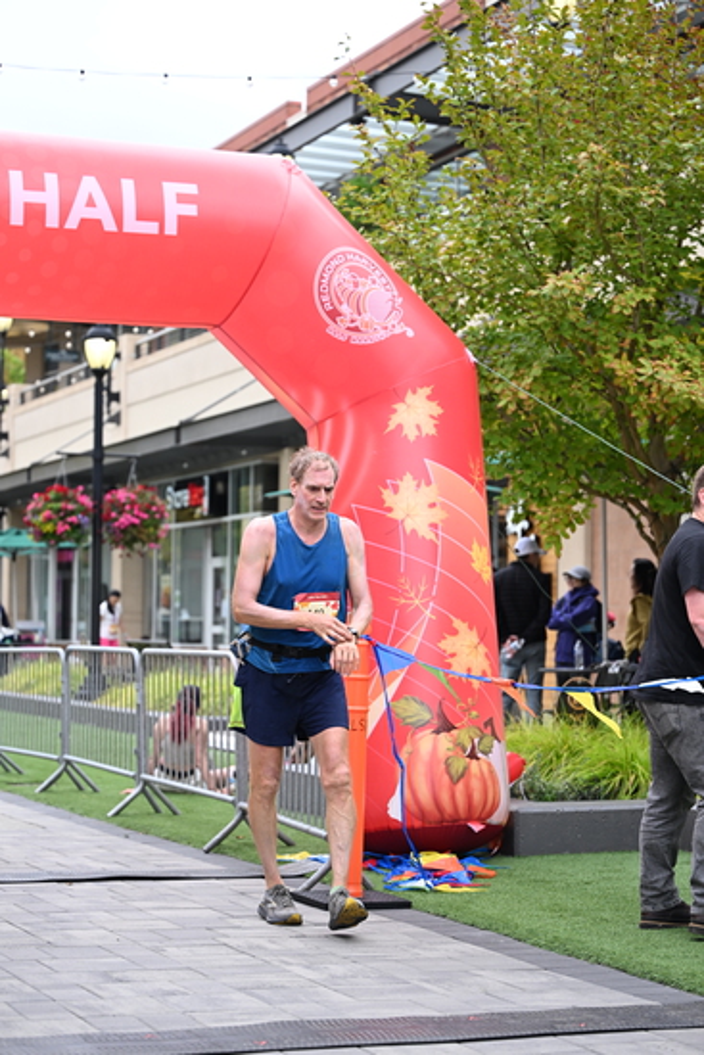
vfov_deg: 28.1
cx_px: 352
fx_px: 2111
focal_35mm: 72
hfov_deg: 18.9
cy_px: 528
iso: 640
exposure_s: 1/1600
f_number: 2.8
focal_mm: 72
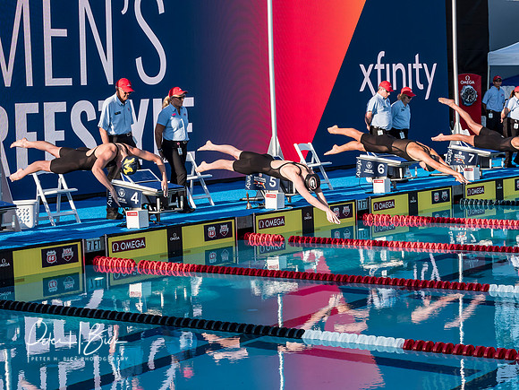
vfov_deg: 16.1
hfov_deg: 21.3
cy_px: 195
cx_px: 260
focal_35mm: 92
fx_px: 1379
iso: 640
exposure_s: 1/1600
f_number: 5.6
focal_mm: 46
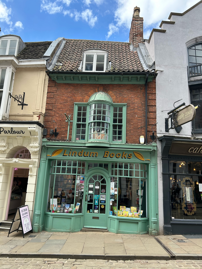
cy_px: 134
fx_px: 202
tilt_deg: +13.5
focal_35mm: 26
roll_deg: -3.0
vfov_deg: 67.3
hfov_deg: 53.1
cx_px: 101
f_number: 1.5
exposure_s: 1/887
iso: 50
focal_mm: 5.7
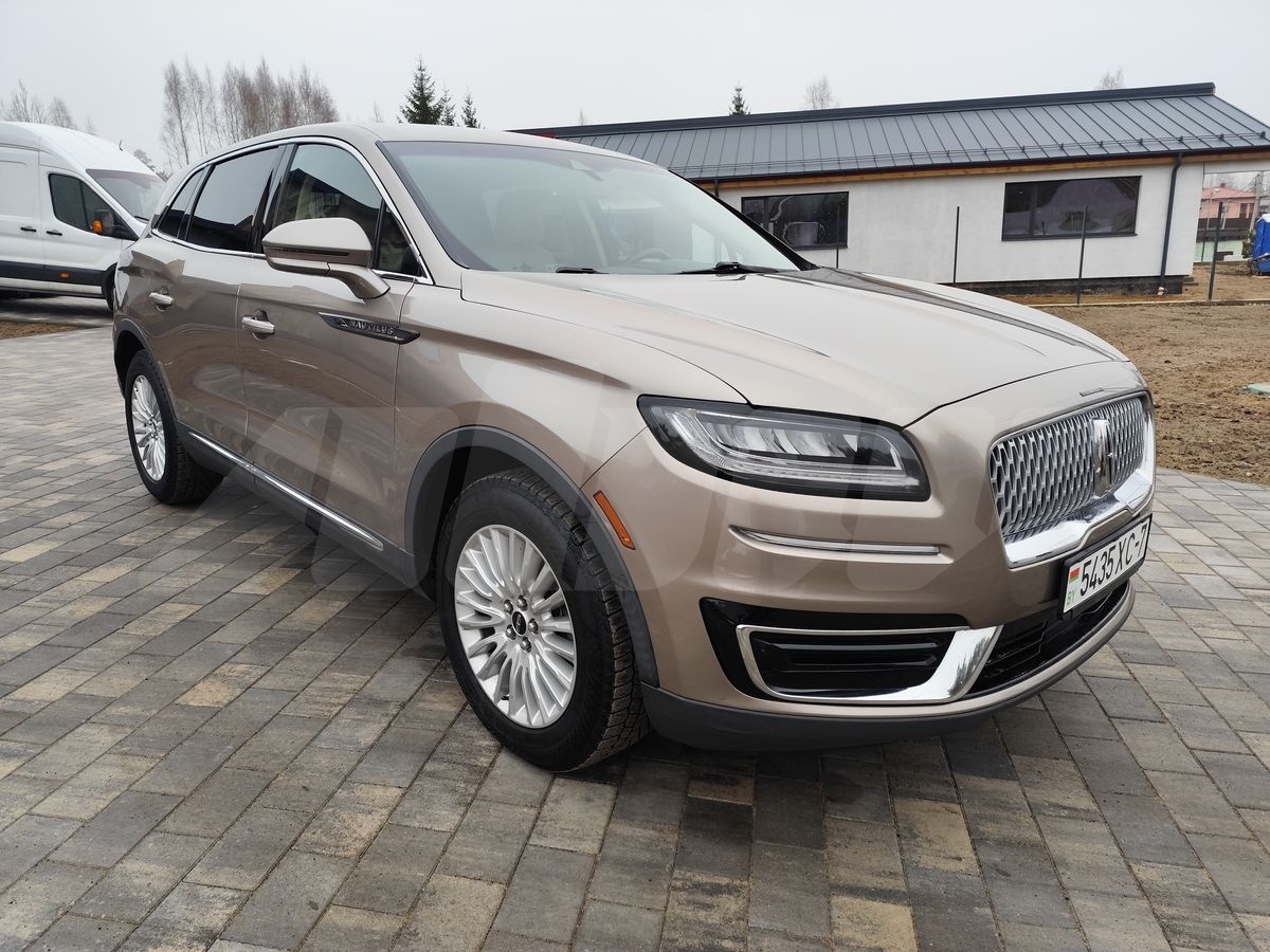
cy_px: 476
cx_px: 635
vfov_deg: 58.9
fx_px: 844
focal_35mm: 23
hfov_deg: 73.9
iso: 50
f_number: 1.65
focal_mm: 6.14
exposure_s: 1/132
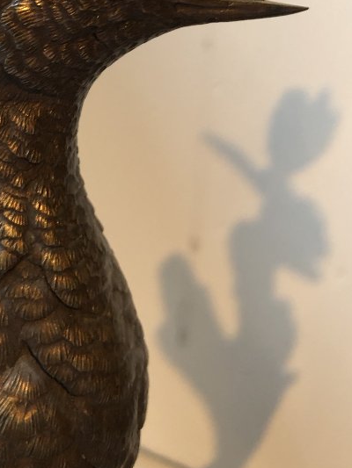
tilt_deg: -9.8
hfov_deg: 22.1
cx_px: -33
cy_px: 2
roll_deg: -4.3
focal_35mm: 63
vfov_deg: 28.8
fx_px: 854
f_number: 1.8
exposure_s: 1/33
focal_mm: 4
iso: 25
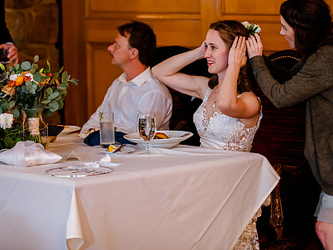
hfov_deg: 14.0
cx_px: 168
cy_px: 94
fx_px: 1356
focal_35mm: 141
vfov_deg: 10.5
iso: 4000
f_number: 2.8
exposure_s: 1/160
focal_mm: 102
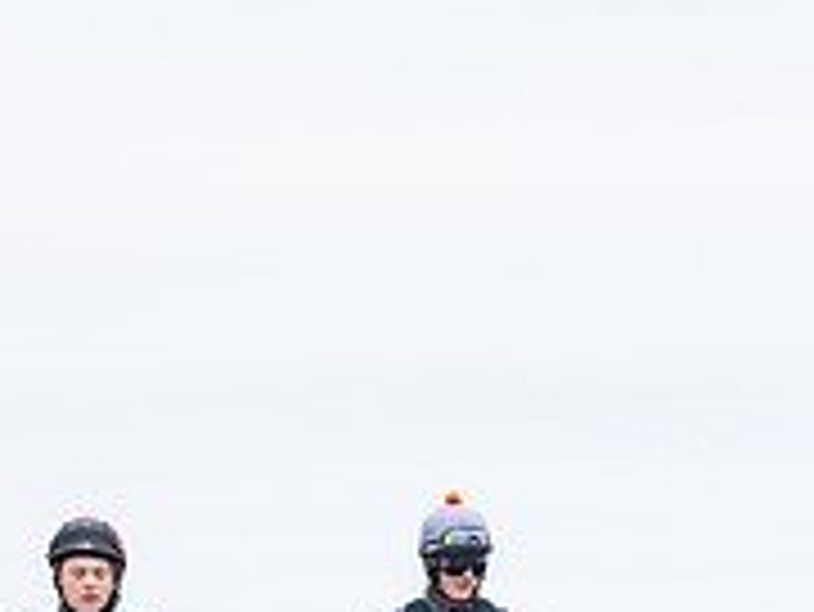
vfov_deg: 3.3
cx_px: 319
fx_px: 10636
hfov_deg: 4.4
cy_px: 855
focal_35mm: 452
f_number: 5
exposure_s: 1/1000
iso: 500
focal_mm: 98
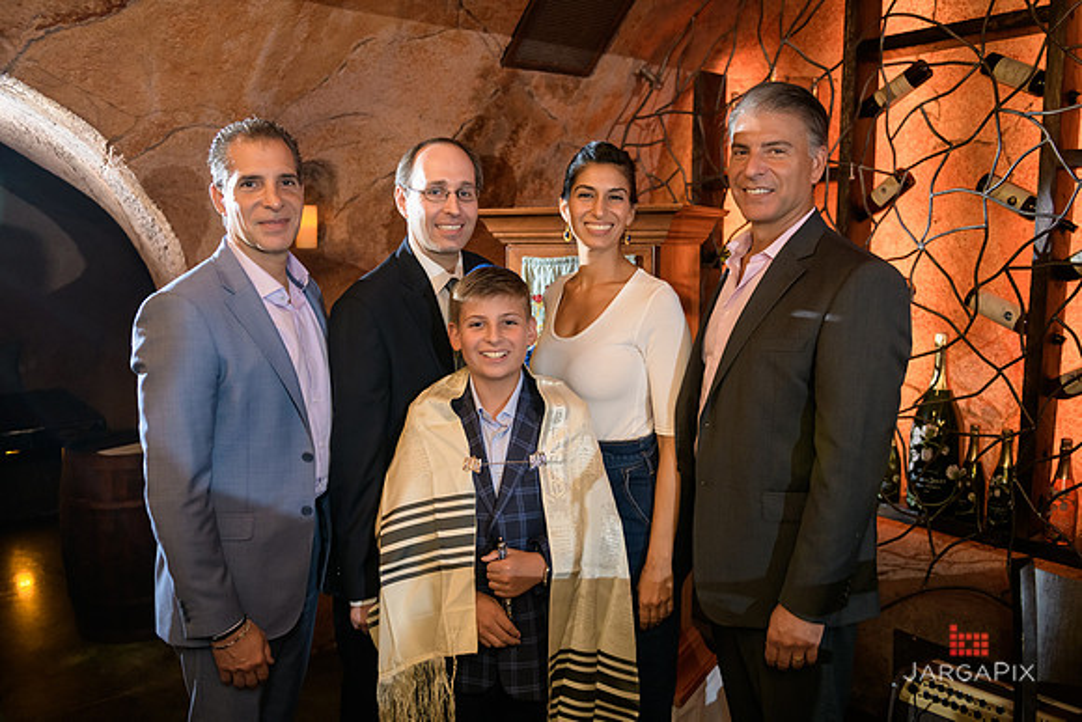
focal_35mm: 29
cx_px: 541
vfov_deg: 45.0
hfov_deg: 63.6
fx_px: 872
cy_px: 361
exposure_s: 1/125
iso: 1600
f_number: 3.2
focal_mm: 29
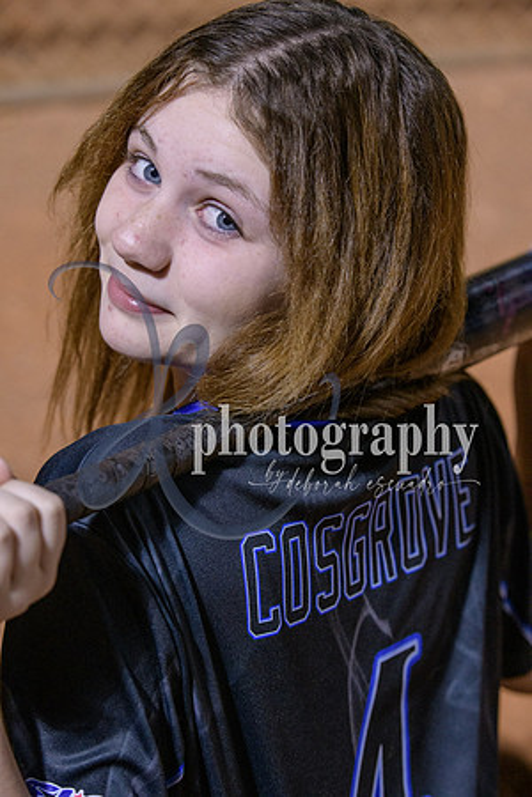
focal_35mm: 70
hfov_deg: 19.5
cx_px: 266
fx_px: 1552
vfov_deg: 28.8
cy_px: 398
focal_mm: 70
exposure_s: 1/250
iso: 4000
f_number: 5
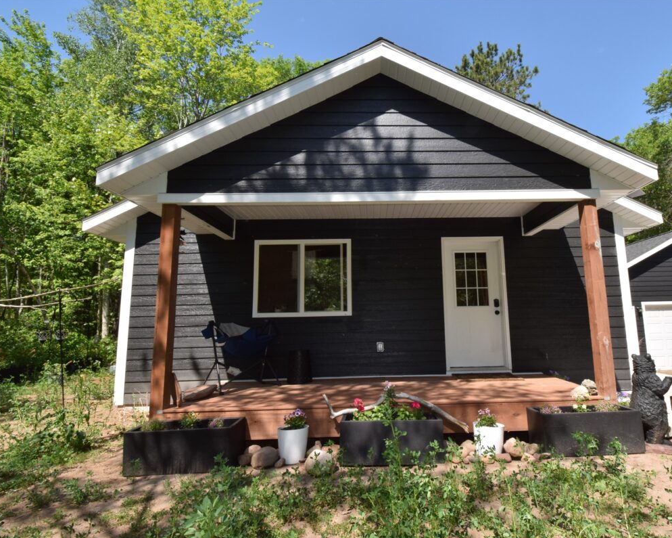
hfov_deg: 89.0
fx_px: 338
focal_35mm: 17
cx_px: 386
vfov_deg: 77.0
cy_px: 268
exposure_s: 1/200
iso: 320
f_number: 16
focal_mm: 10
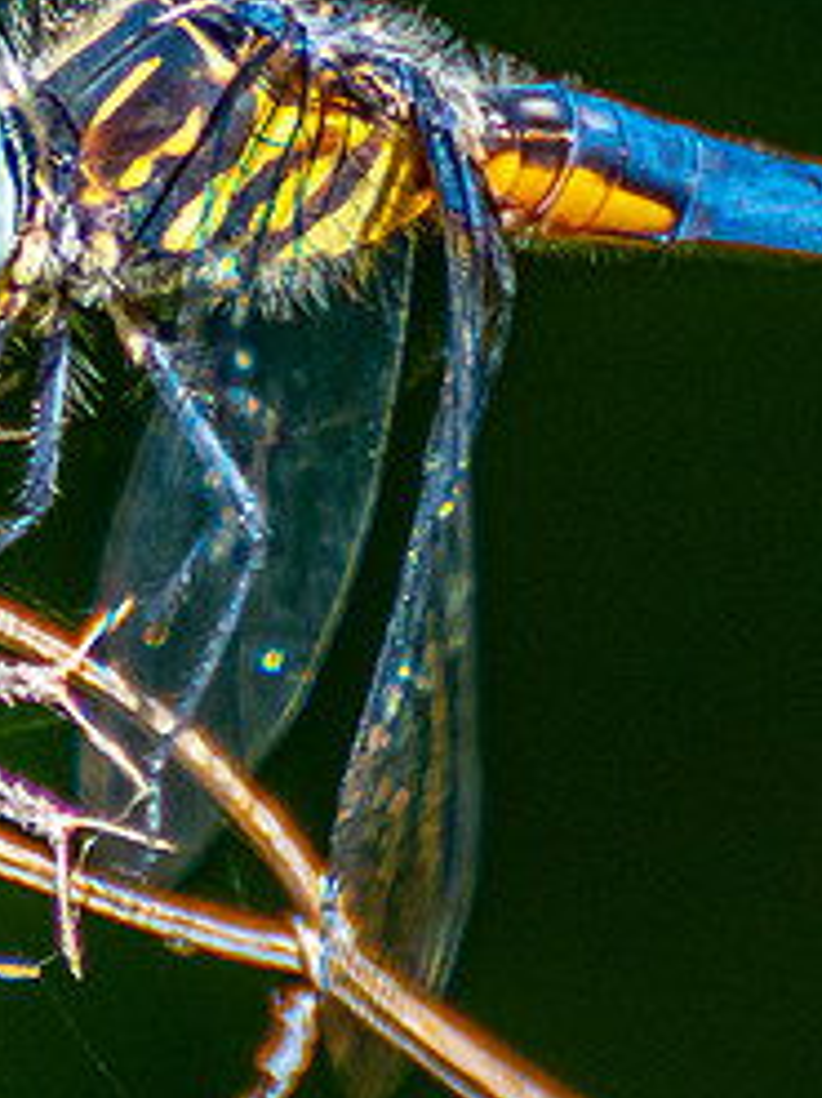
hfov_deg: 0.7
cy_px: 97
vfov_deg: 1.0
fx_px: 63600
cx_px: 69
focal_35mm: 2007
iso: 500
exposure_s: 1/500
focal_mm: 300
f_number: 5.6
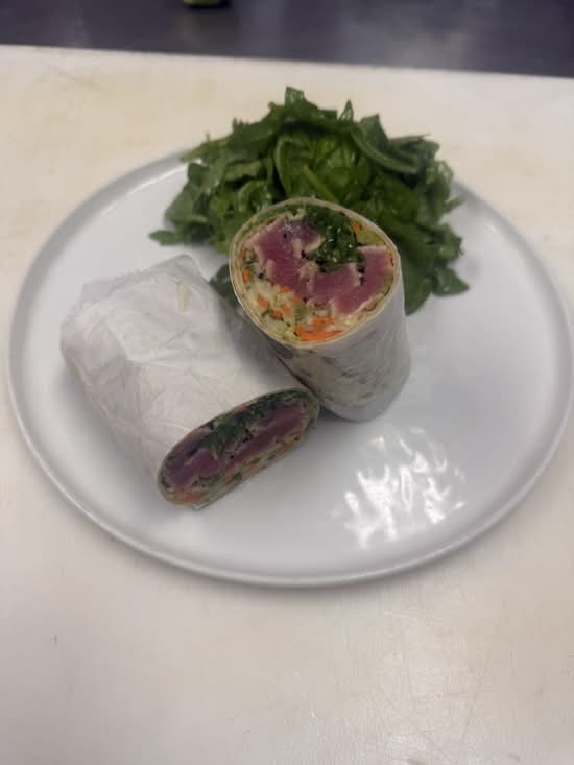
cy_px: 382
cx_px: 287
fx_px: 530
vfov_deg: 71.6
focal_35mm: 24
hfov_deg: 56.8
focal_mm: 6.76
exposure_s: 1/120
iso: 64
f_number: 1.78
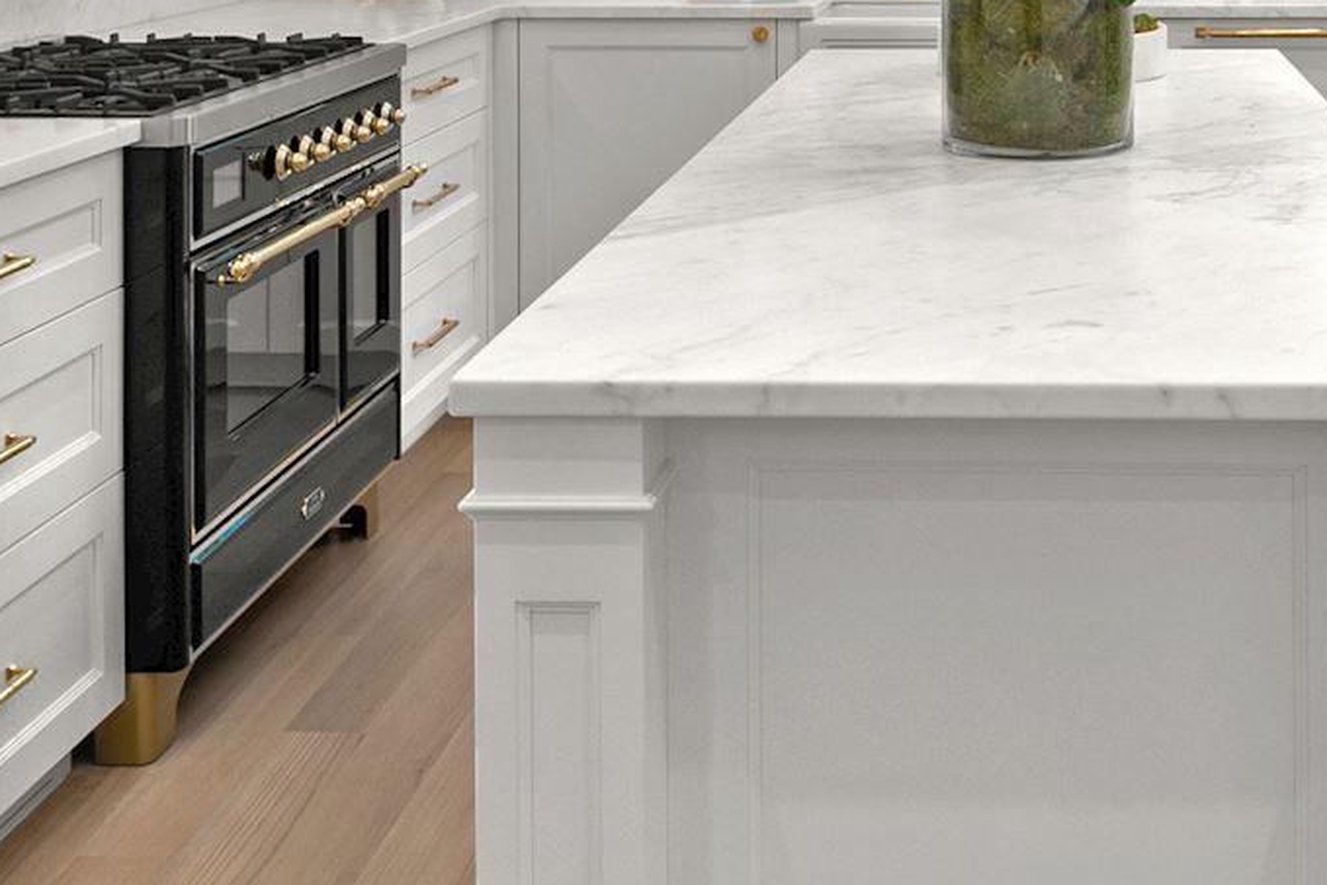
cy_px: -186
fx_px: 1954
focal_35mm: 53
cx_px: 979
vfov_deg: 23.3
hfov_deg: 36.7
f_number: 8
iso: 250
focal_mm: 12
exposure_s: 1/15
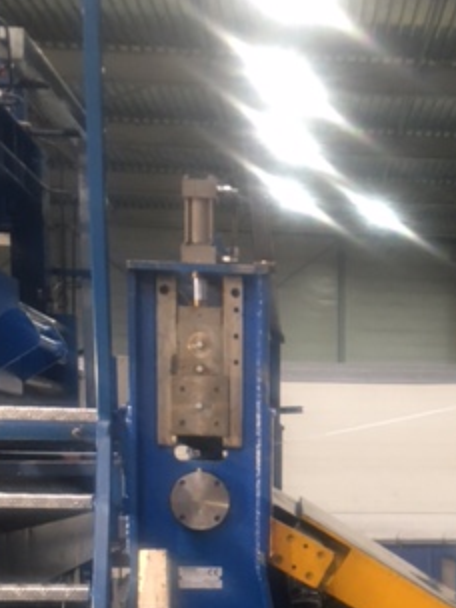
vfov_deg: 29.7
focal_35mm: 61
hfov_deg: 23.5
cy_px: 596
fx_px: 1071
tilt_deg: -5.4
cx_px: 390
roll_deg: -0.8
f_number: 2.2
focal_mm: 4.15
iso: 50
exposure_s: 1/17
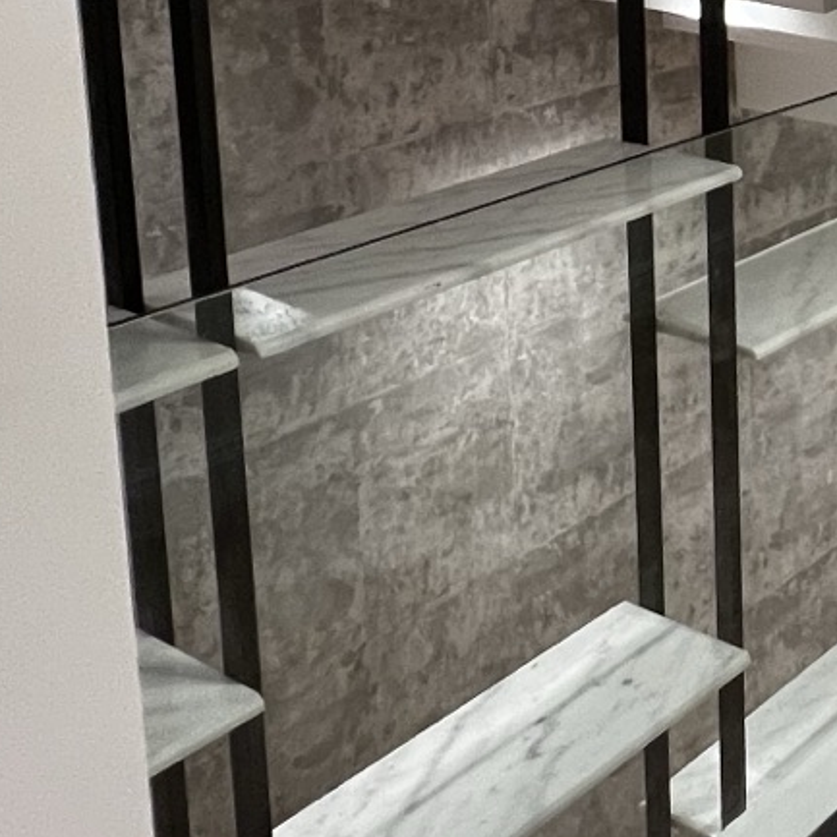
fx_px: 1395
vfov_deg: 30.2
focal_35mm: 51
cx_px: 1208
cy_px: -70
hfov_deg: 26.0
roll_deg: -1.7
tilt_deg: -10.4
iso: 320
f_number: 1.8
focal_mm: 1.57
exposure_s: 1/60
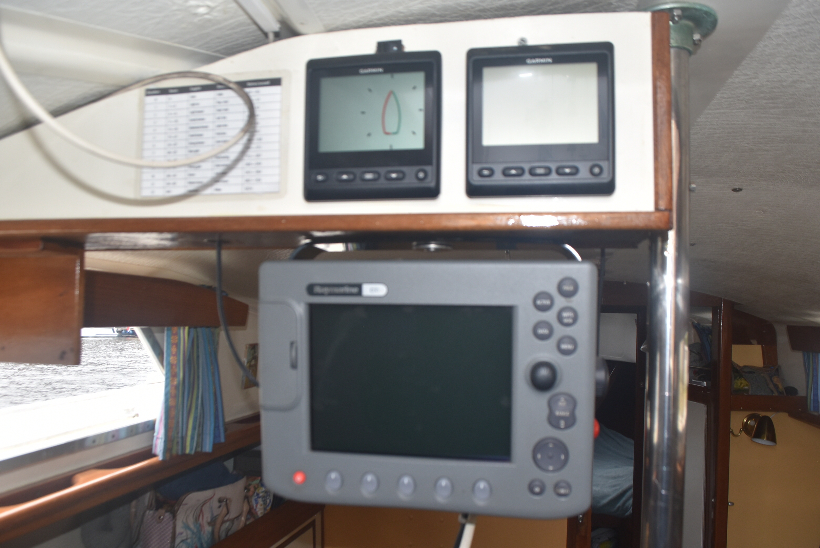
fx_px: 615
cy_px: 274
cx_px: 410
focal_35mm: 27
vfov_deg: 48.0
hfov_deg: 67.3
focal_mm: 18
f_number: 5.6
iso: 320
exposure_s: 1/125
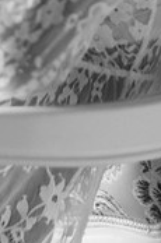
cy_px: -205
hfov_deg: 4.5
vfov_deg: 6.7
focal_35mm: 299
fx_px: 2018
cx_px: -60
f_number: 2.8
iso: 250
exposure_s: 1/60
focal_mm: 50
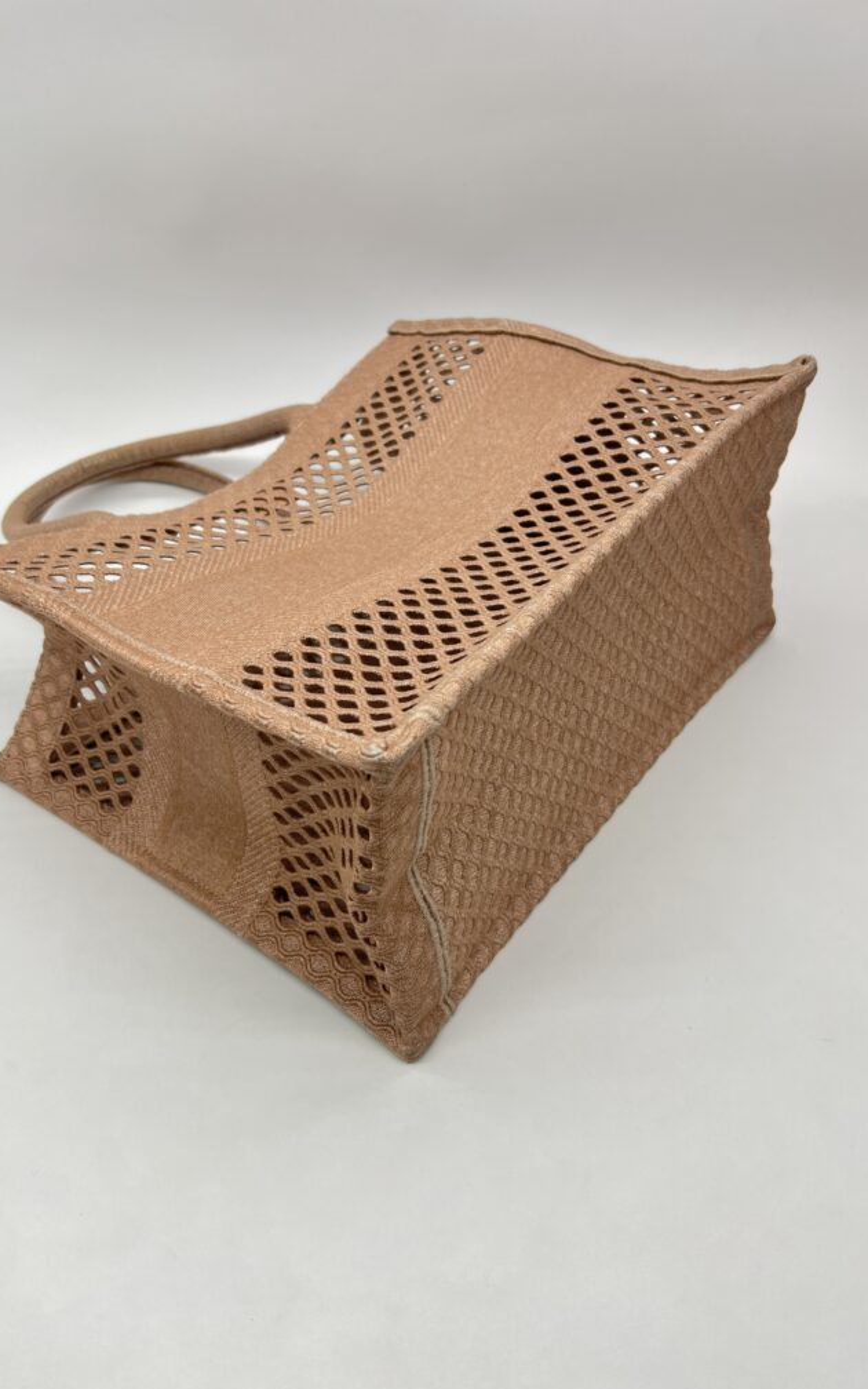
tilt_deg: -41.0
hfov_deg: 44.5
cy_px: 704
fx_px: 1060
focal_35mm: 28
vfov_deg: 66.5
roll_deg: +0.8
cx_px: 397
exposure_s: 1/106
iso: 32
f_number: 1.5
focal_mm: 5.7
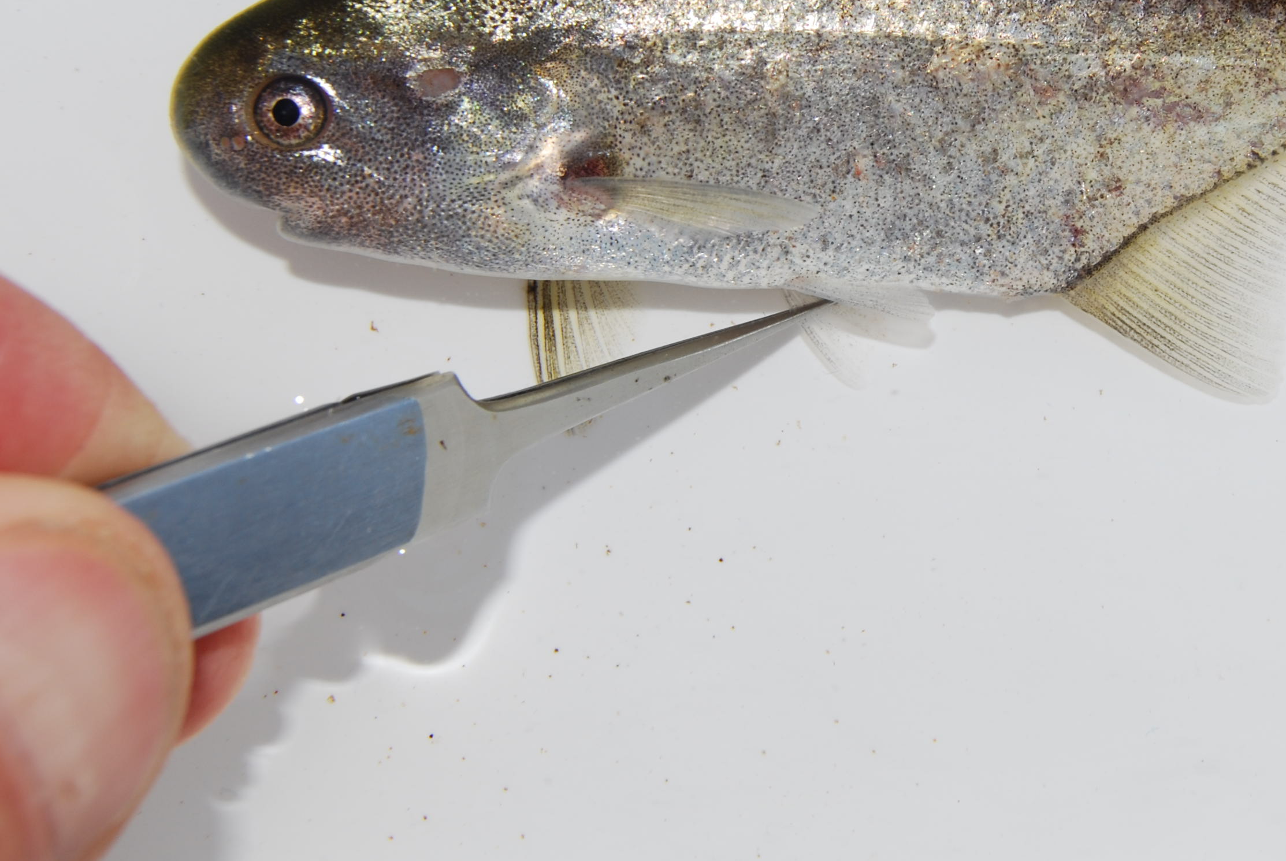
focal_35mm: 81
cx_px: 943
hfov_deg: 24.8
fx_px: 2892
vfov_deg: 16.8
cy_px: 212
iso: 100
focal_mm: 31
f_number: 10
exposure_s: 1/100
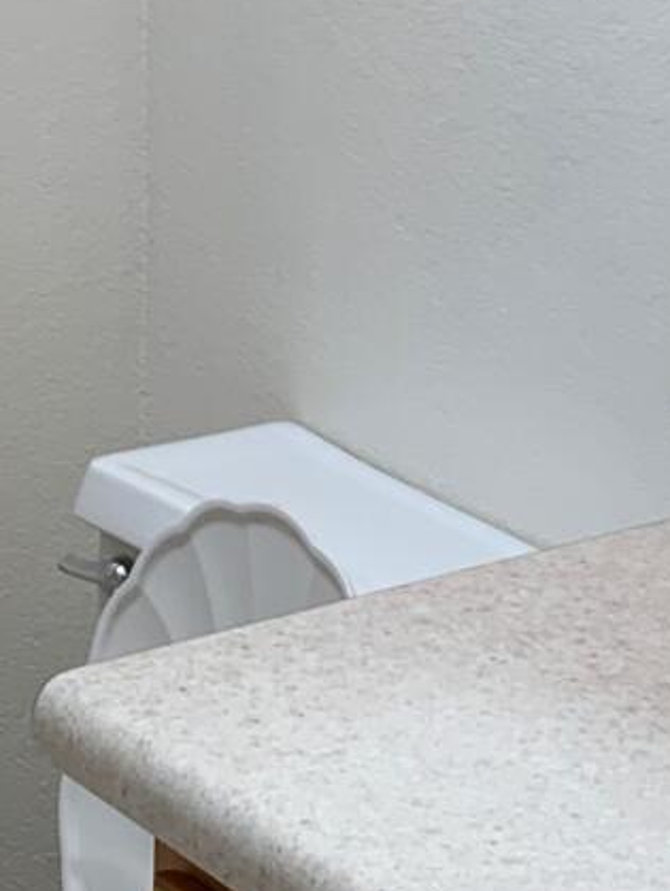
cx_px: 421
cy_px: 53
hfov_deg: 12.0
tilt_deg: -11.2
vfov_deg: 15.6
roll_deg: -0.2
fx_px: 3195
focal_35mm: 124
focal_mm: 4.25
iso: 32
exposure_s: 1/120
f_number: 1.8
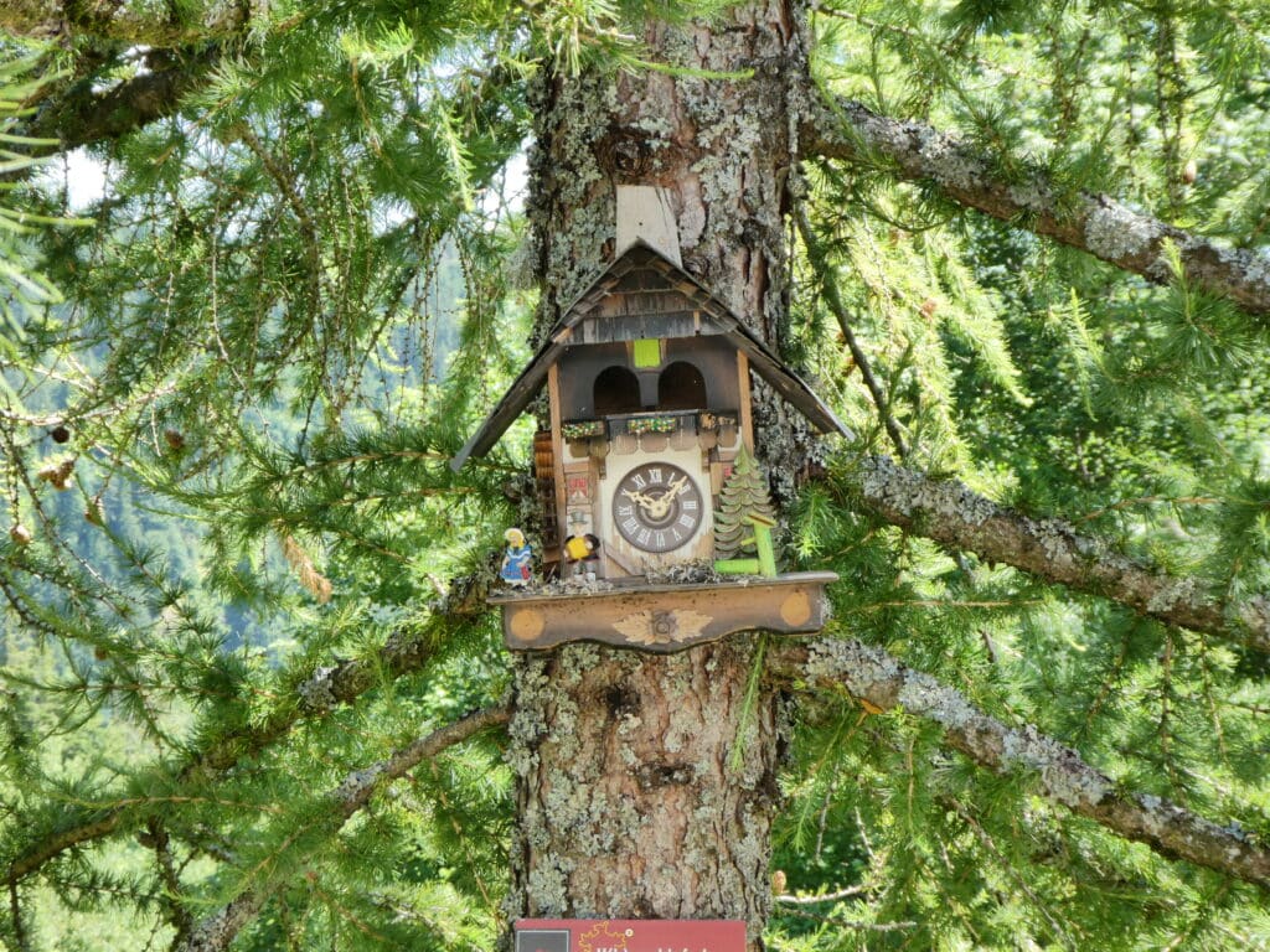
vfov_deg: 16.4
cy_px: 476
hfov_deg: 21.8
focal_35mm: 90
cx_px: 635
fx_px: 3302
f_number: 4.9
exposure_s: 1/80
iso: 320
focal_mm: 16.1
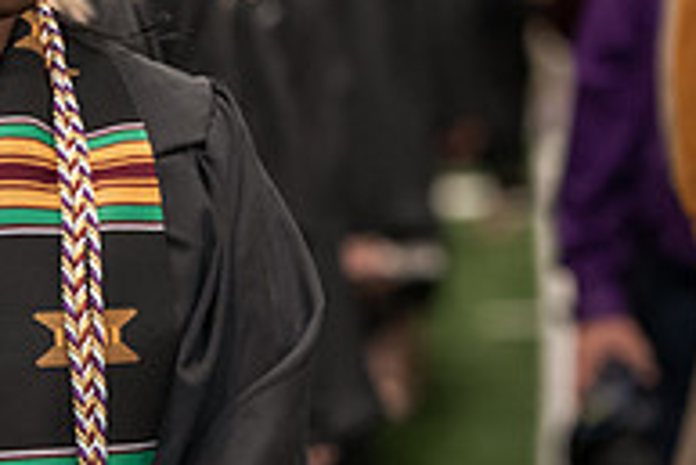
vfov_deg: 3.9
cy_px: 74
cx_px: 115
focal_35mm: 349
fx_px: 6752
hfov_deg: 5.9
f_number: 3.2
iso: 2000
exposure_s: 1/200
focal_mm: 116
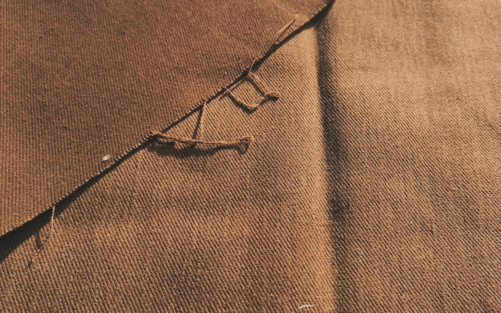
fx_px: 396
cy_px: 130
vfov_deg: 43.0
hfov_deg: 64.6
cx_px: 251
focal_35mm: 29
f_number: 1.8
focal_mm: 4.75
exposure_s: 1/144
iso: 50
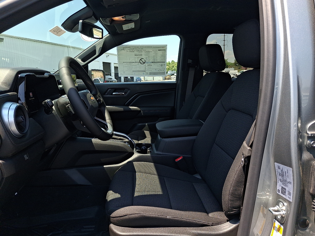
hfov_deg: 69.4
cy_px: 118
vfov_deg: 54.9
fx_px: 227
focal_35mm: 25
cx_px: 158
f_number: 1.8
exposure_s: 1/667
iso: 30
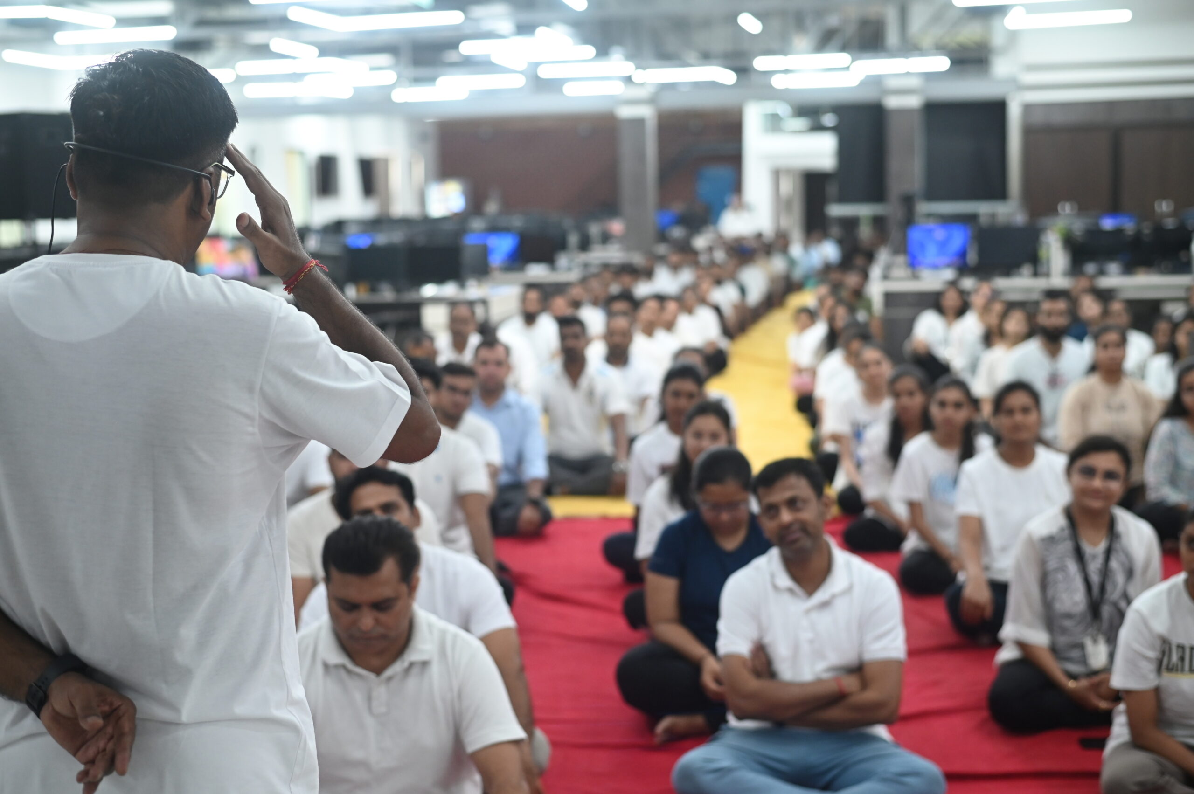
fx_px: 1657
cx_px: 597
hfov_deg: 39.6
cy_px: 397
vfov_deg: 27.0
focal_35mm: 50
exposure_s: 1/160
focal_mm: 50
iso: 2000
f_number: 2.8
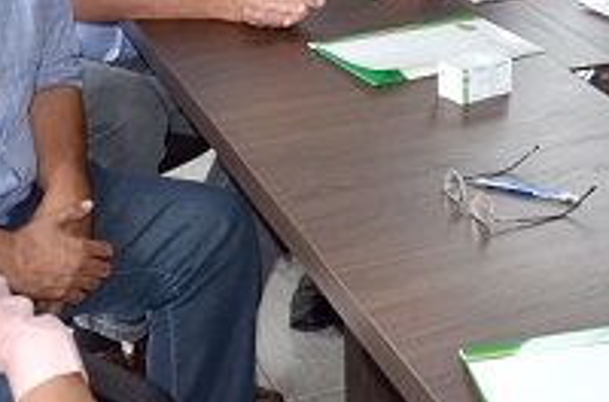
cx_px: 691
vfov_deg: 16.3
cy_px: -64
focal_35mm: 80
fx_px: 1349
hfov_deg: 23.6
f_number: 3.5
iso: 200
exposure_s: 1/125
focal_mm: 18
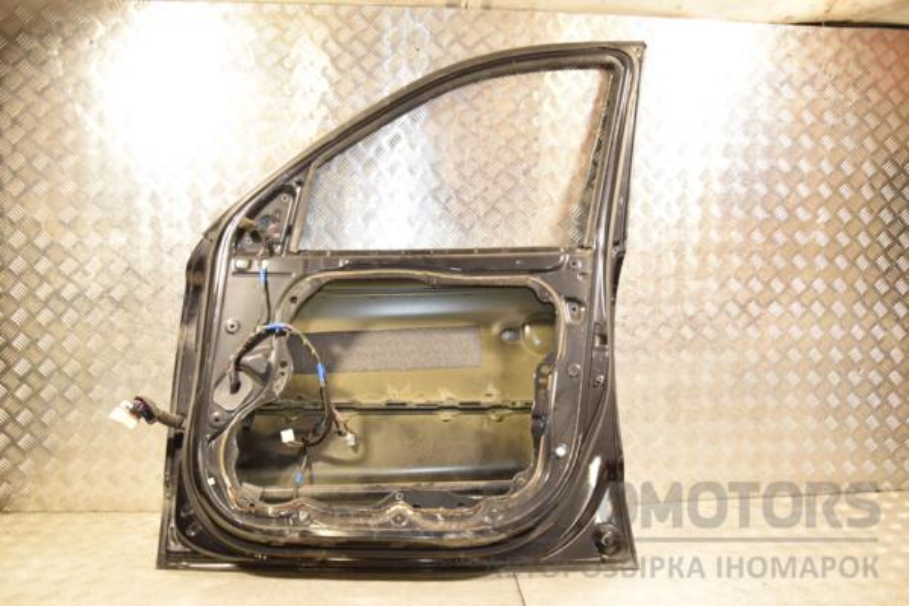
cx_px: 454
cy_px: 303
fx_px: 682
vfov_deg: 47.9
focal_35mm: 27
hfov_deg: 67.4
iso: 800
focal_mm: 18
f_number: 5
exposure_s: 1/100
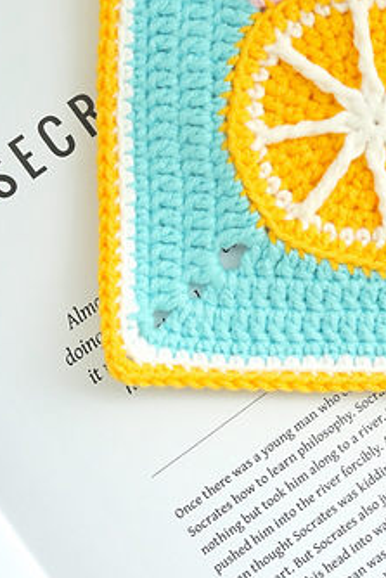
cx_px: 344
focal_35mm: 134
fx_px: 2153
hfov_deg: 10.2
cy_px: 151
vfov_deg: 15.2
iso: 3200
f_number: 6.3
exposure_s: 1/400
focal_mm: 70
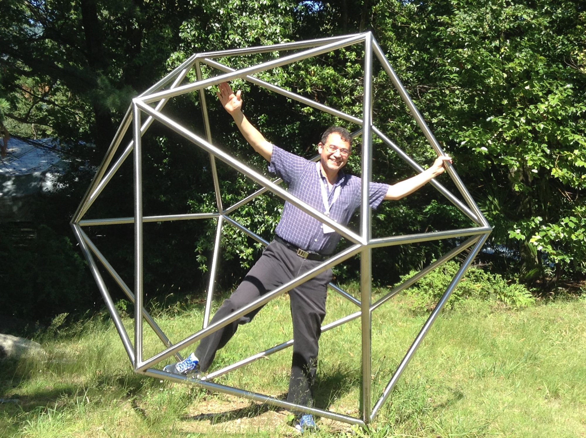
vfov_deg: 42.8
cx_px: 293
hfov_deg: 55.4
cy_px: 219
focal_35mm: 33
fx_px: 558
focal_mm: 3.3
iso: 32
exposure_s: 1/362
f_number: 2.4
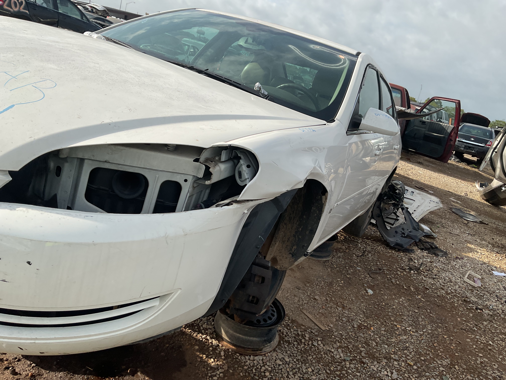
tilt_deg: -15.3
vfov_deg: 48.2
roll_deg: -14.8
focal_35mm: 29
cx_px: 253
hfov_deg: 61.7
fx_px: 424
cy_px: 190
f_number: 1.8
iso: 16
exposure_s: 1/2227
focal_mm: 3
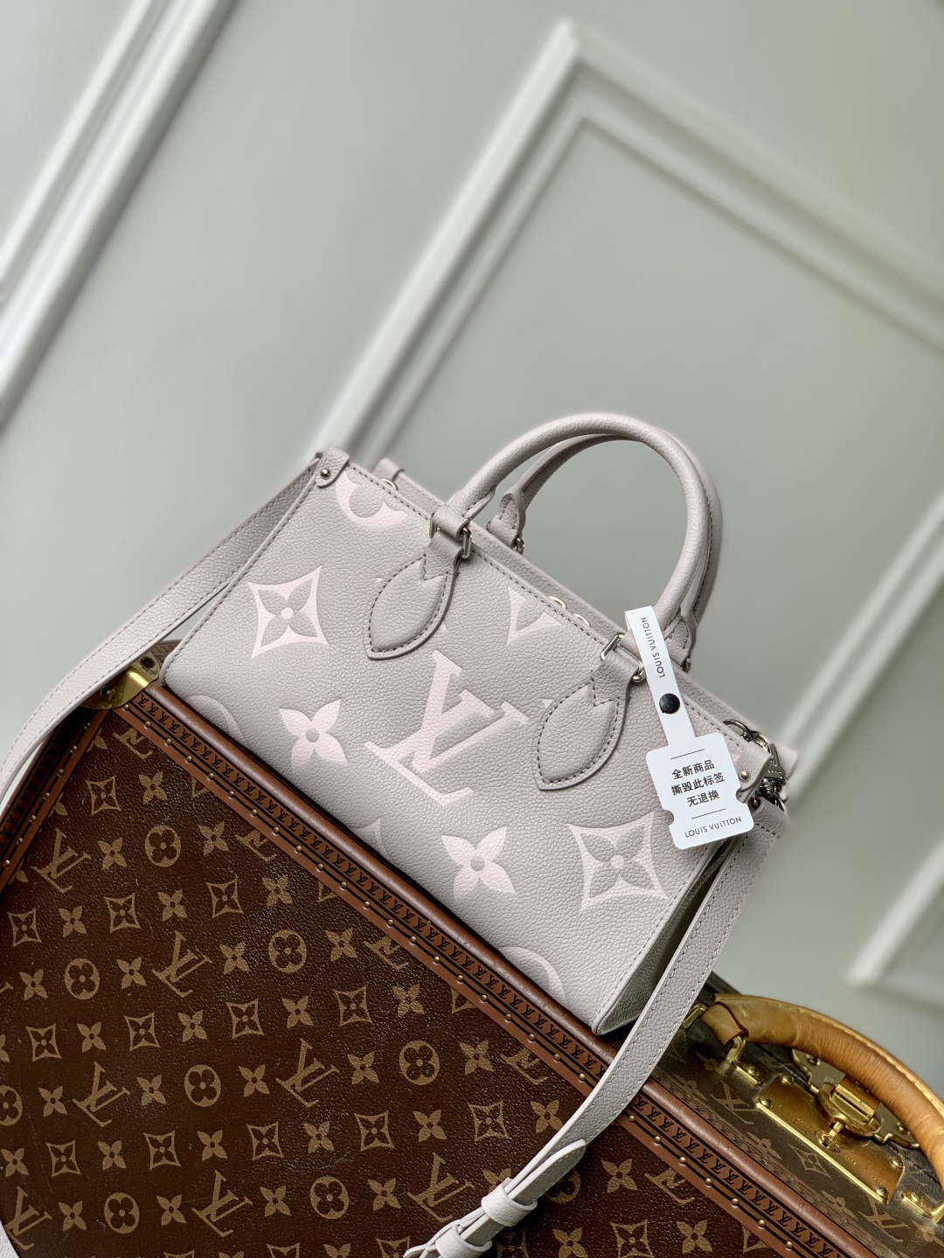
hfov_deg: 28.0
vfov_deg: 36.8
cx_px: 472
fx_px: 1891
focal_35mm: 52
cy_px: 629
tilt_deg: -12.5
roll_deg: -31.7
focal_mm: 6
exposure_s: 1/161
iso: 16
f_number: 2.4
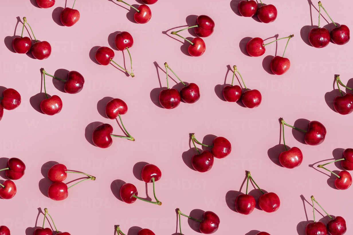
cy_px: 118
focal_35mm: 70
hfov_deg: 28.8
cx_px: 176
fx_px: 687
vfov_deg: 19.5
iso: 100
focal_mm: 70
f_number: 10
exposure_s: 1/250
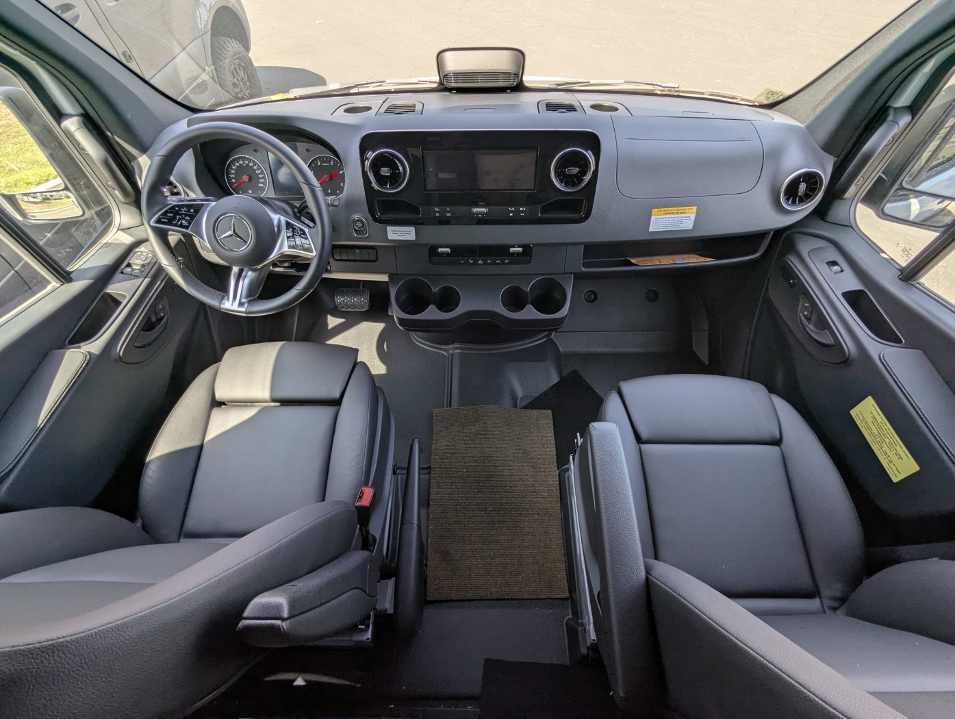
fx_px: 442
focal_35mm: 16
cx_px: 478
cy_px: 360
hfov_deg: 94.4
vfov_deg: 78.2
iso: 46
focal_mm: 2.35
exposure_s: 1/160
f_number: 2.2
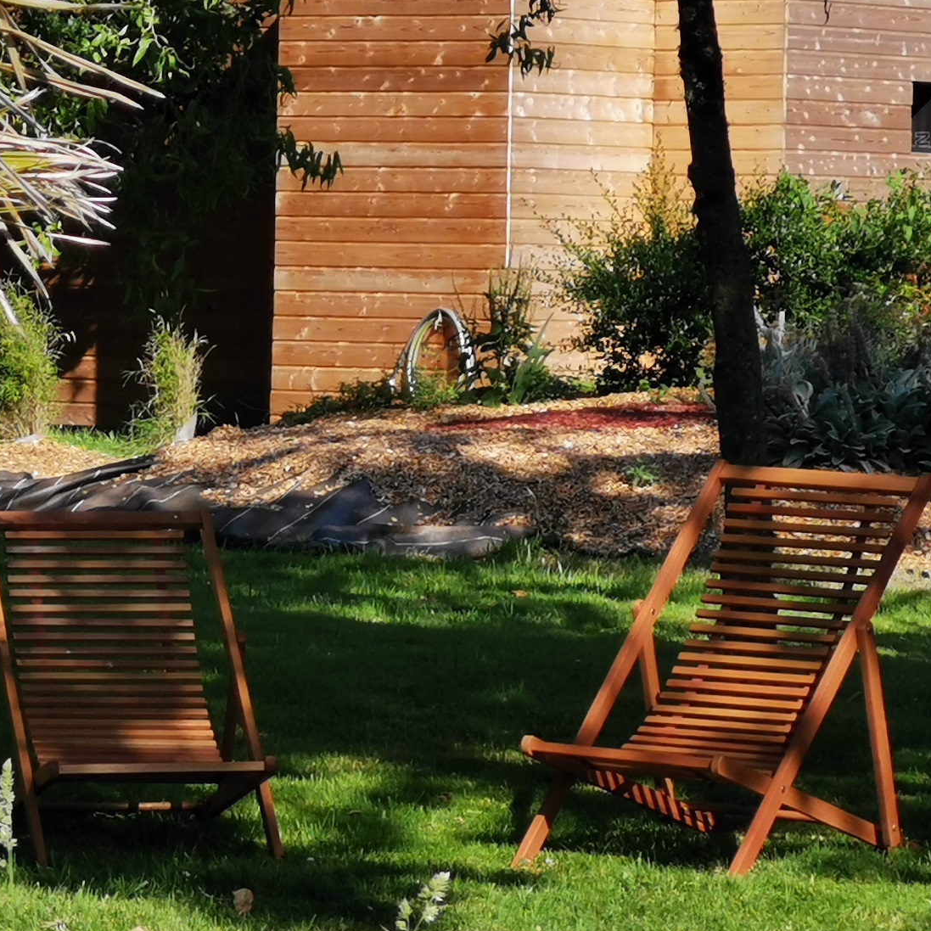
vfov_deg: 7.5
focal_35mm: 232
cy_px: 545
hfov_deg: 7.5
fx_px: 7059
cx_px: 227
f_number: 2.4
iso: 50
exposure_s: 1/1134
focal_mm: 7.48
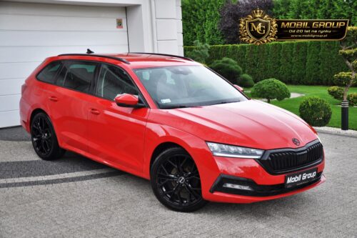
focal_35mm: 52
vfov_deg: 25.7
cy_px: 119
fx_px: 520
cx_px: 178
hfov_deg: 37.9
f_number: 4.5
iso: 250
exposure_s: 1/80
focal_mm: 35
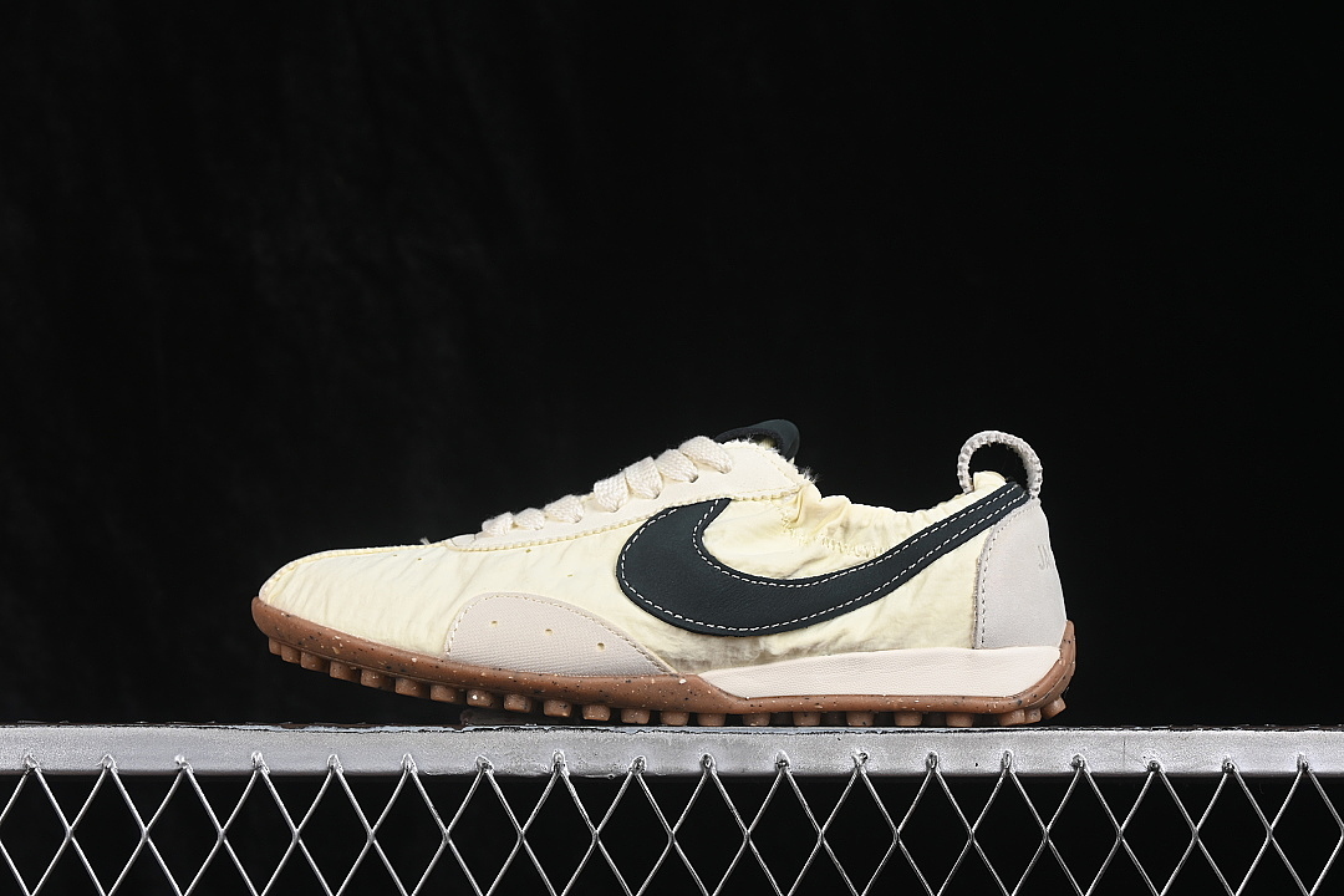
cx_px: 672
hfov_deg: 27.0
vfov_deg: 18.2
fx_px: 2800
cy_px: 448
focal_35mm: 75
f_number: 8
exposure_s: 1/80
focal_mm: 50
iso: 160
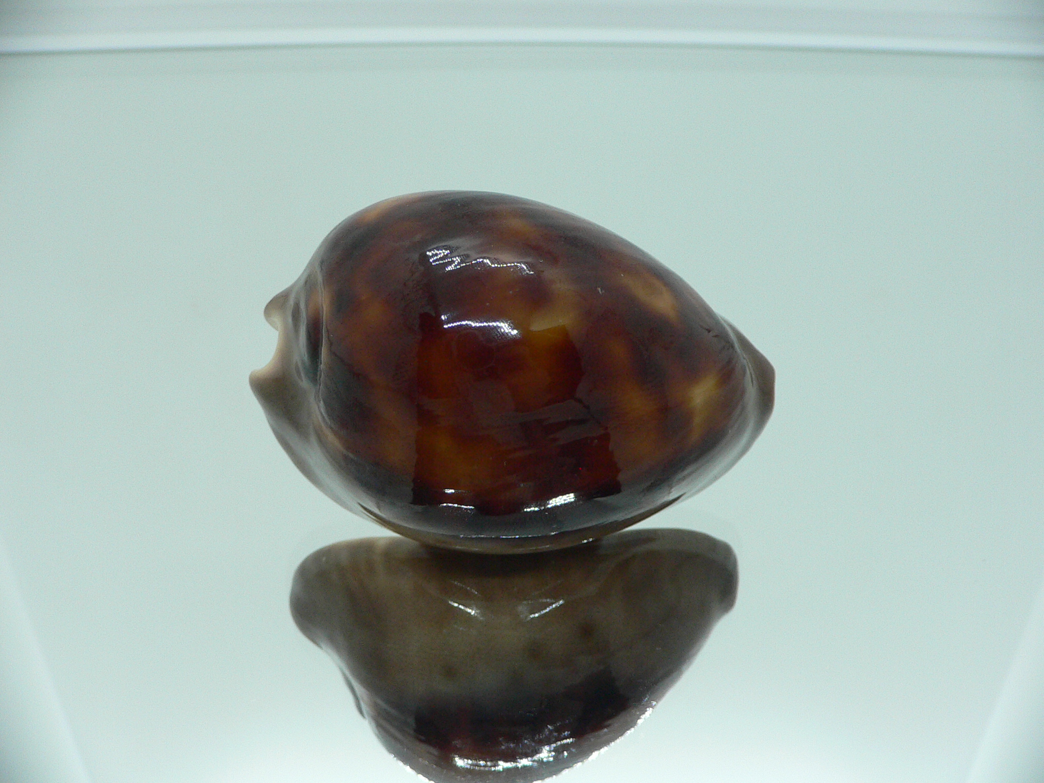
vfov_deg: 40.7
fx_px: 1056
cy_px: 392
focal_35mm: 35
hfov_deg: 52.6
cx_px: 522
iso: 150
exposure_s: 1/60
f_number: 2.8
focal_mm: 4.6
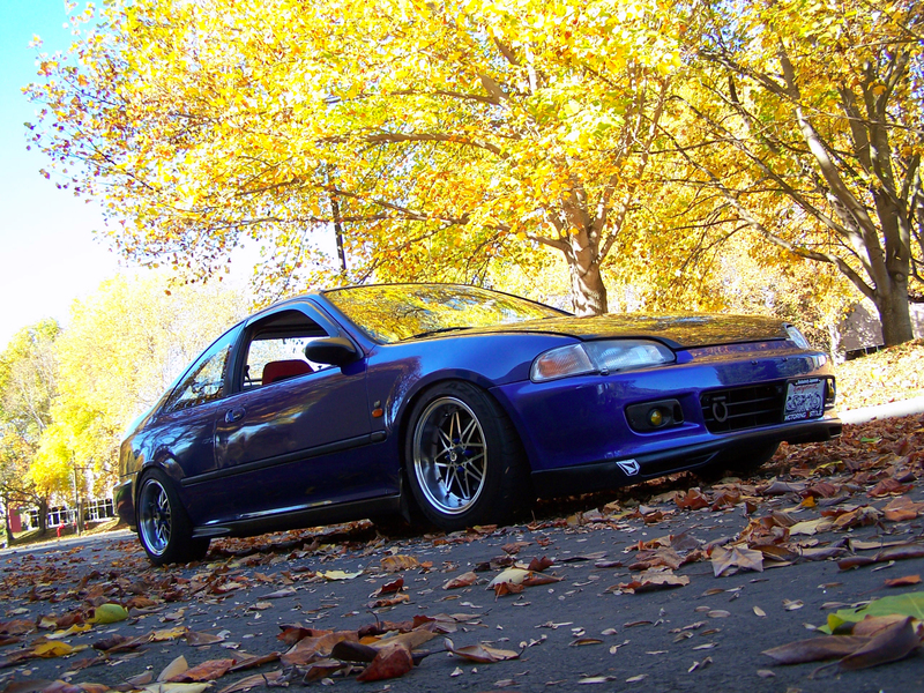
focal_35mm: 38
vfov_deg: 37.7
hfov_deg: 49.0
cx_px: 462
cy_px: 346
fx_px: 1014
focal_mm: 6.3
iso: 80
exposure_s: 1/180
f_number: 2.8
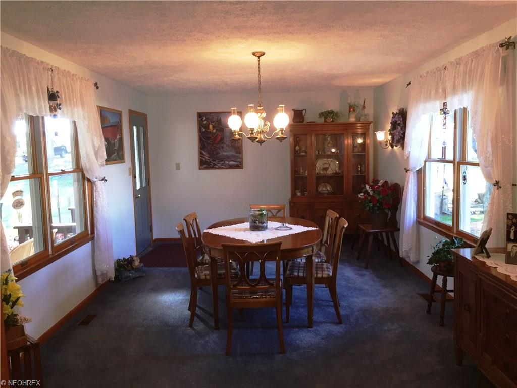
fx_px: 433
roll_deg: +0.5
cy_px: 194
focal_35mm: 29
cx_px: 258
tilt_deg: -6.8
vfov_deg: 48.2
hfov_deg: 61.7
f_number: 2.2
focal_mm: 4.15
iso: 50
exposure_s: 1/30
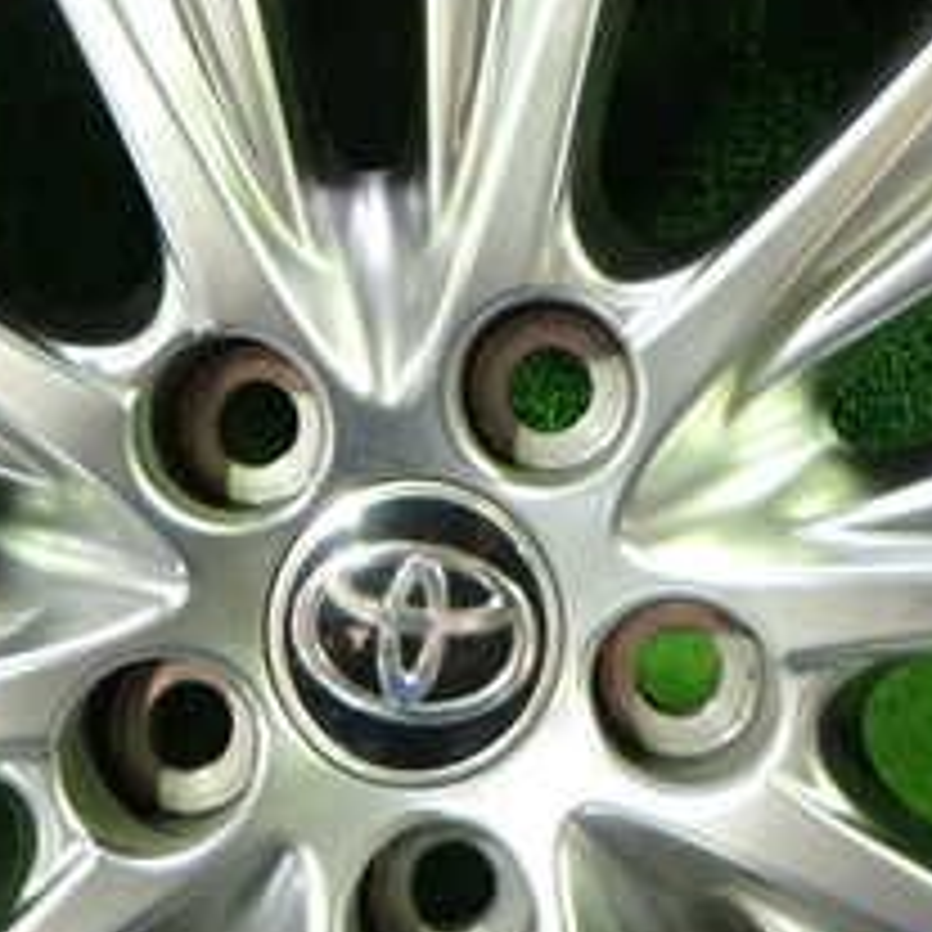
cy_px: 36
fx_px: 1950
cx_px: 495
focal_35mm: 64
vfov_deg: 25.7
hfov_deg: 26.9
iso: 320
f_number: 2
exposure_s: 1/30
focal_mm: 4.5
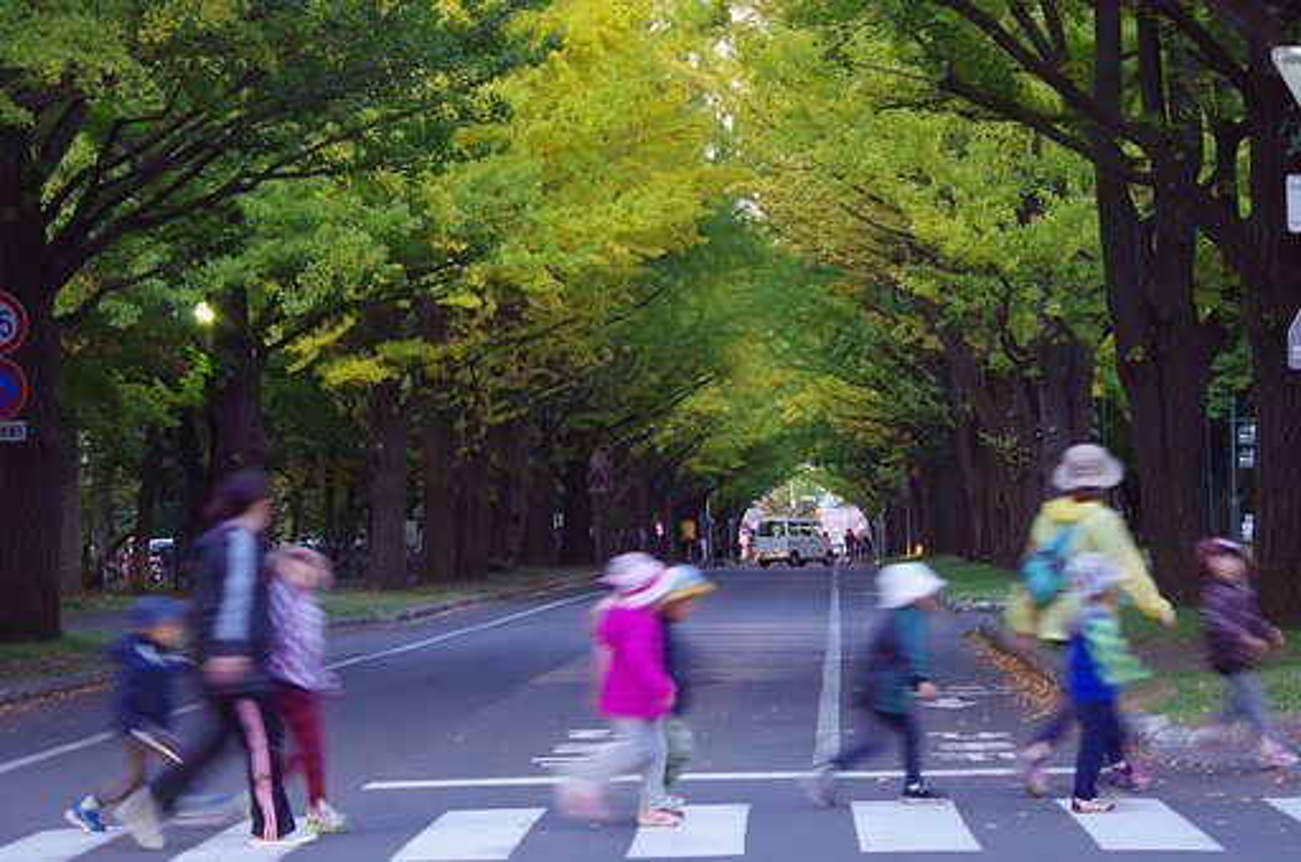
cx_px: 650
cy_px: 431
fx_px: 4219
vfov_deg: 11.7
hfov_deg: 17.5
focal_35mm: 117
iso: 1600
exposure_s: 1/15
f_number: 5.6
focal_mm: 77.5
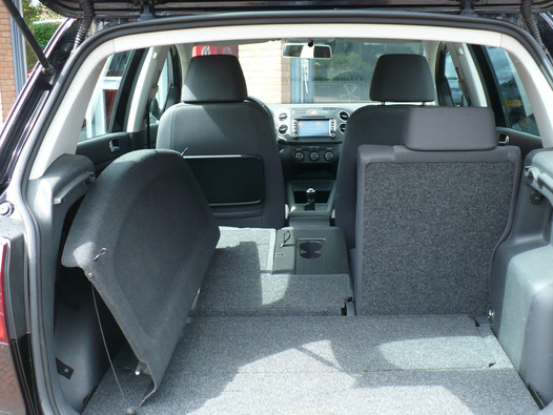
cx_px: 313
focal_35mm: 45
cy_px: 248
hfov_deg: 42.0
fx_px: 719
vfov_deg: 32.1
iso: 100
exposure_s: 1/125
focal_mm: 6.1
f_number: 2.8
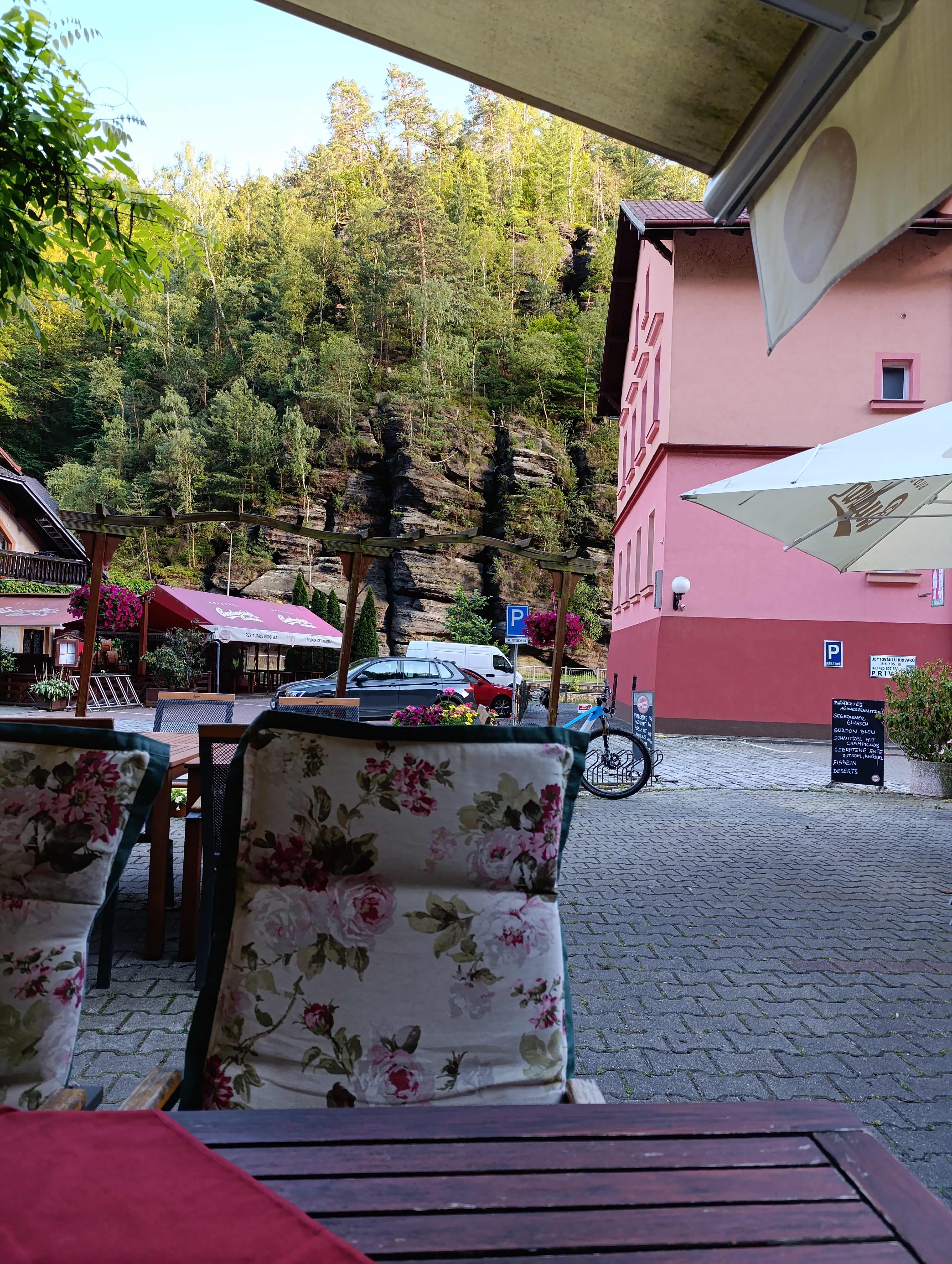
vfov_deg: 73.8
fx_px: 841
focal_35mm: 23
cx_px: 476
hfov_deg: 59.0
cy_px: 632
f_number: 1.6
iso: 200
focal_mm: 6.14
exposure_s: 1/100
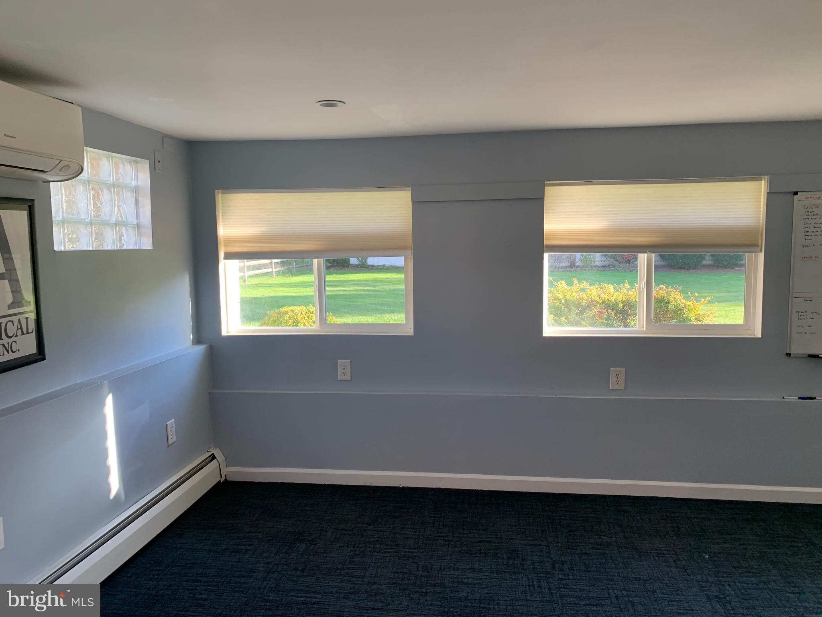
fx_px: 617
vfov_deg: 53.1
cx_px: 411
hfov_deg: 67.3
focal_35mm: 26
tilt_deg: -6.6
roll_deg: +0.8
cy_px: 308
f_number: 1.8
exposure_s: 1/121
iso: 80
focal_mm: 4.25
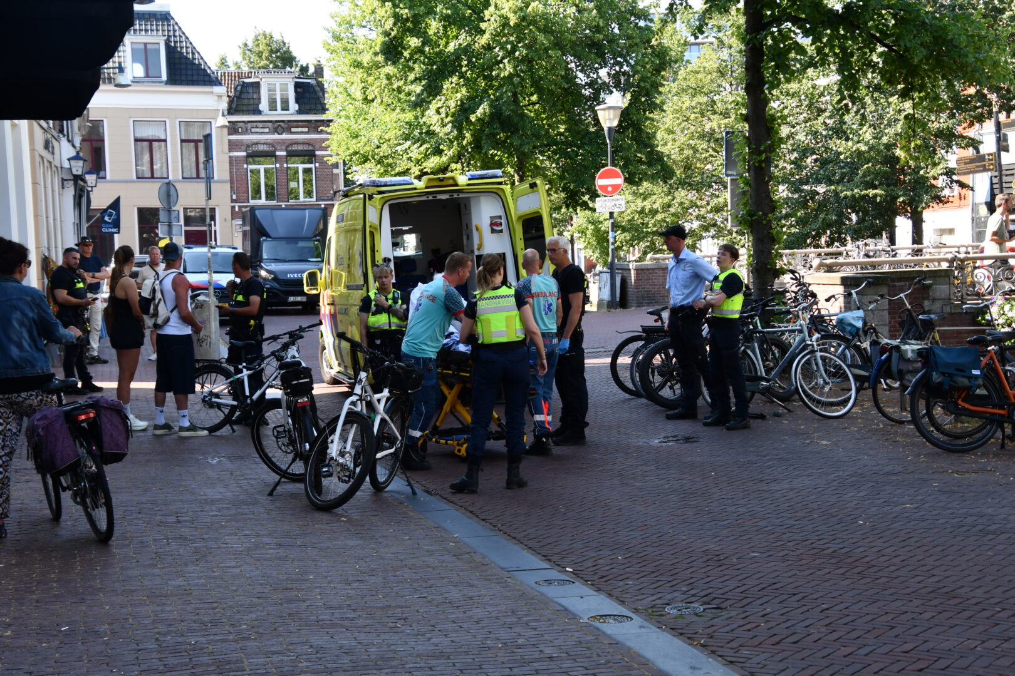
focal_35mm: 66
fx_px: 1861
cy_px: 338
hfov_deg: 30.5
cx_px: 508
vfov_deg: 20.6
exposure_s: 1/250
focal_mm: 44
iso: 280
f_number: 5.6
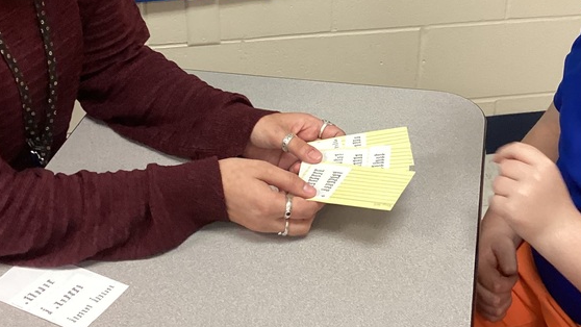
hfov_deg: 33.8
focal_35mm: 62
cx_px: 329
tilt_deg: -26.2
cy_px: 55
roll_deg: +0.6
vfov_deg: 19.2
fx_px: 955
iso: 200
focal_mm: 3.3
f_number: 2.4
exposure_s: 1/60
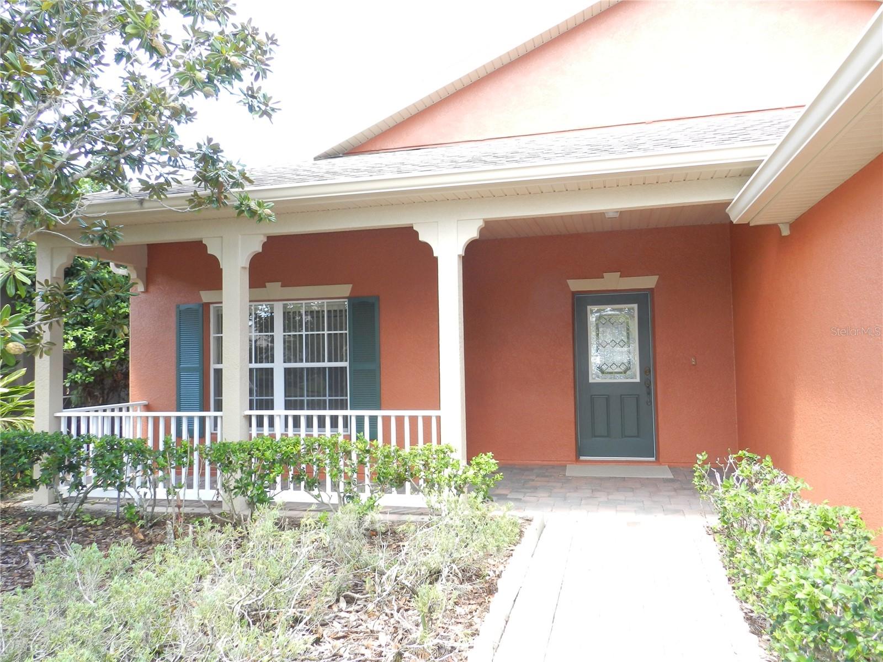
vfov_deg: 54.9
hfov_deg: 69.4
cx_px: 442
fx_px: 638
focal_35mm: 25
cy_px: 331
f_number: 3.5
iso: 160
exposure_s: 1/80
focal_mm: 4.5
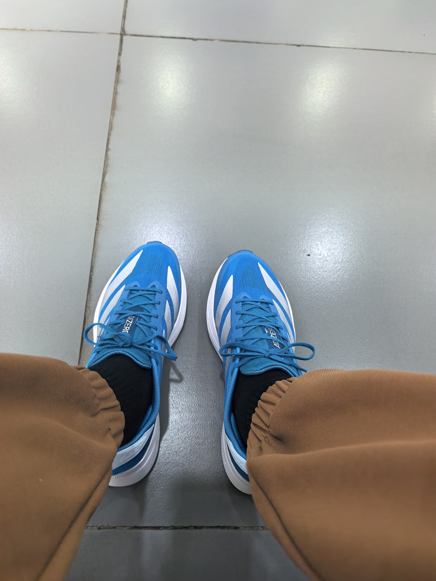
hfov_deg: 56.8
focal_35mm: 24
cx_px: 218
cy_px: 290
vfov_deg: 71.6
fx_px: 403
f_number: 2
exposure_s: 1/100
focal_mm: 8.5
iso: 200
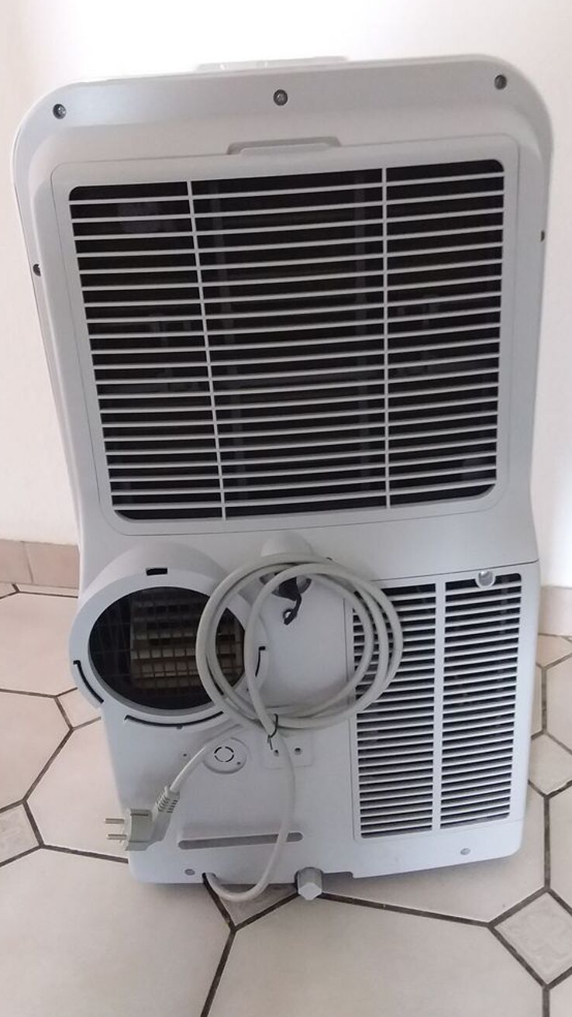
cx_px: 295
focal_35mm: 31
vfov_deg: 62.6
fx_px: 836
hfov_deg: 37.8
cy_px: 512
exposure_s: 1/17
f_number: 1.9
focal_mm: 2.91
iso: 250
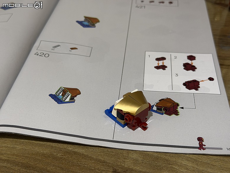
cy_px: 86
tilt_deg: -39.6
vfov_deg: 30.3
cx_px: 115
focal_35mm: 48
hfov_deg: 39.7
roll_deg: +1.1
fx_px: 319
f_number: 1.78
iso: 200
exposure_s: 1/60
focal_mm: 6.76
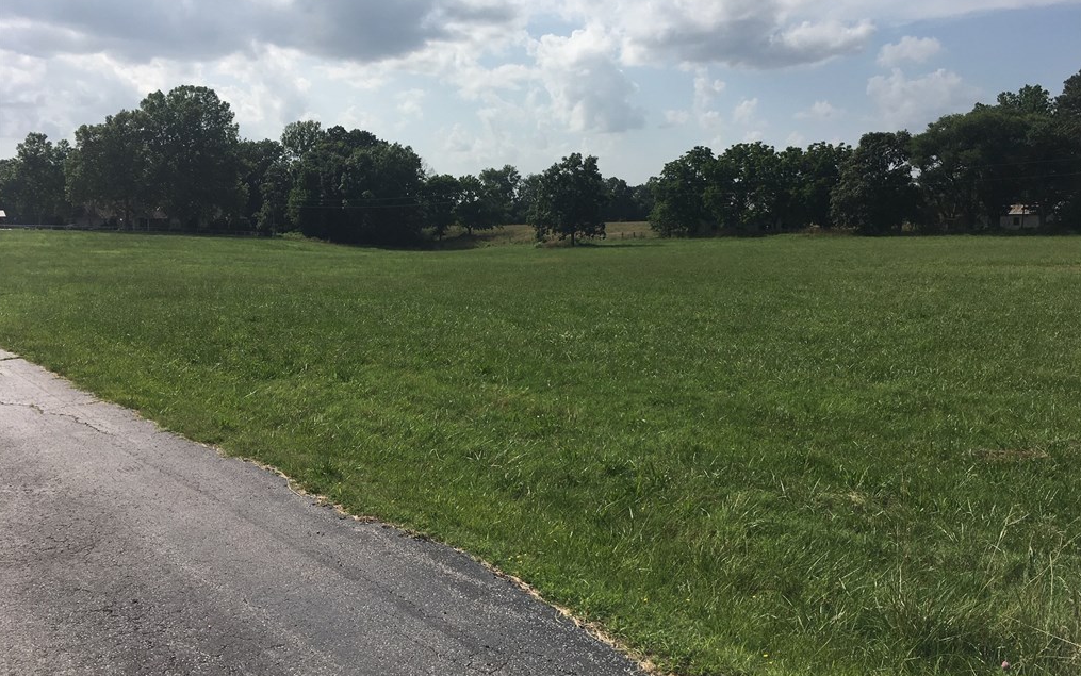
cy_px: 292
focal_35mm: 31
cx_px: 542
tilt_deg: -7.2
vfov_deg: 40.5
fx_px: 914
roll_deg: +1.6
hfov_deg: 61.2
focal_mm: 4.15
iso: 25
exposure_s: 1/2747
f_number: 2.2
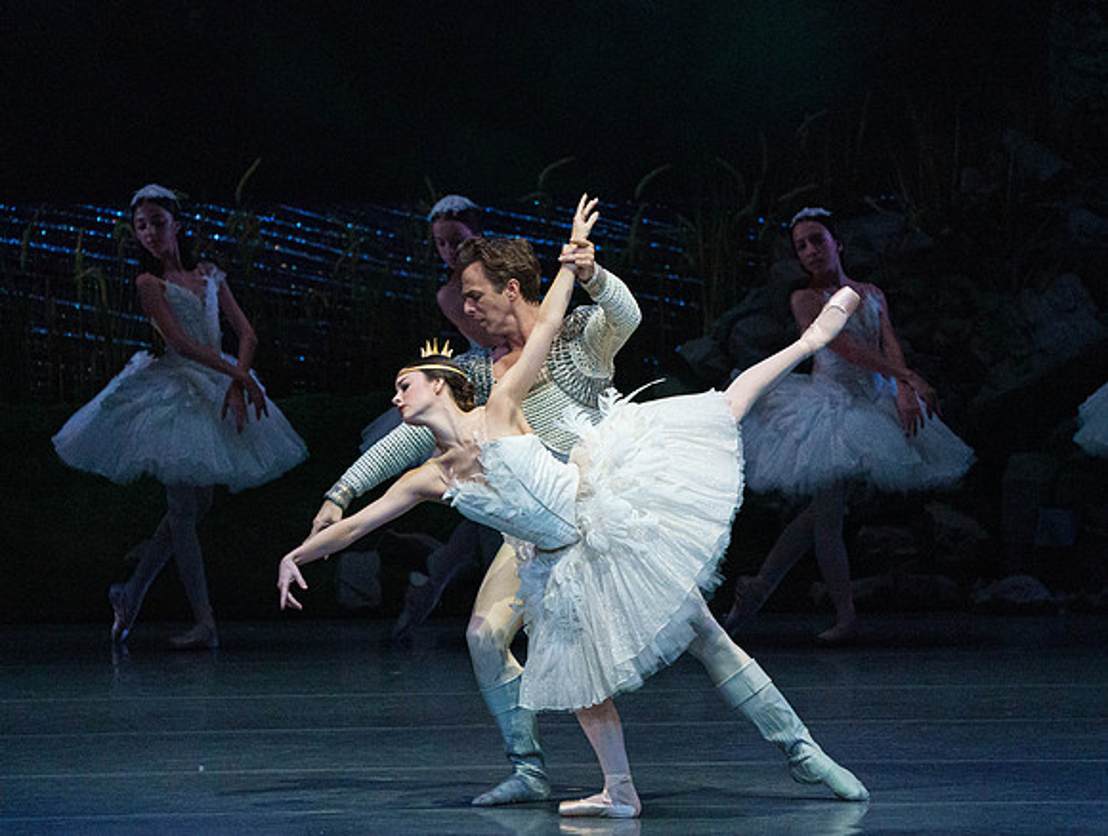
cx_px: 574
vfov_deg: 3.5
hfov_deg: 4.7
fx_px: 13631
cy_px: 405
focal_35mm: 425
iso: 8000
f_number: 5.6
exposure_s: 1/320
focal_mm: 358
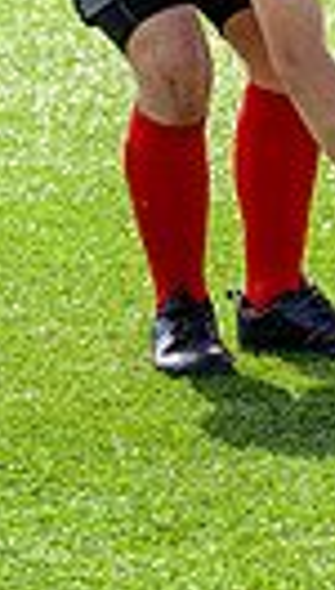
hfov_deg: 2.6
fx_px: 7131
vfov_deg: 4.7
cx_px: 1246
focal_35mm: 455
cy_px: -254
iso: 200
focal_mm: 86
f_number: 3.5
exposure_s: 1/1000
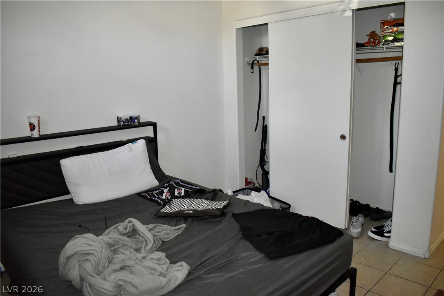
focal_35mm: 27
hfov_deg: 67.4
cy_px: 148
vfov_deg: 47.9
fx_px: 333
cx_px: 222
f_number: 3.5
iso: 4500
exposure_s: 1/60
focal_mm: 18
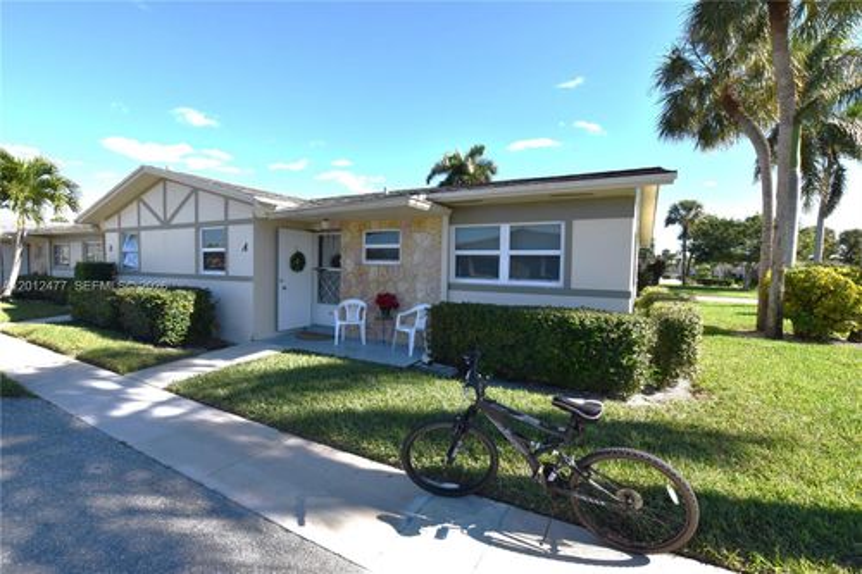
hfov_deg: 100.4
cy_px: 287
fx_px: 359
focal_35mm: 15
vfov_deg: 77.3
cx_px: 431
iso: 200
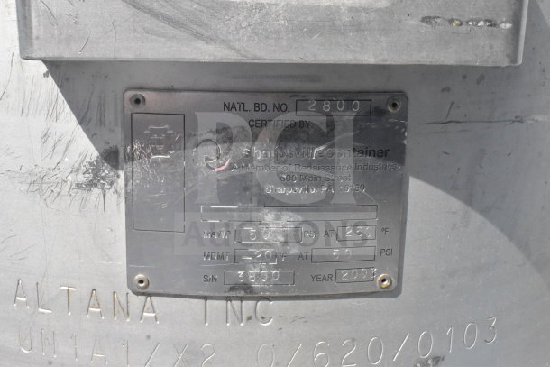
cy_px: 184
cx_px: 275
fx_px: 779
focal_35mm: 51
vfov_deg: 26.5
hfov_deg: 38.9
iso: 6400
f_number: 20
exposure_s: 1/1600
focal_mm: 34
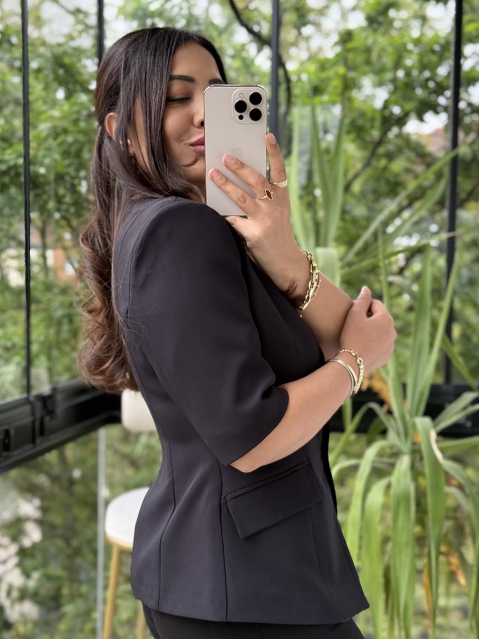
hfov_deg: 25.7
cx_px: 234
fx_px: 1052
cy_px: 352
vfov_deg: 33.8
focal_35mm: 57
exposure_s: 1/242
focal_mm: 6.76
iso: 100
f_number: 1.78
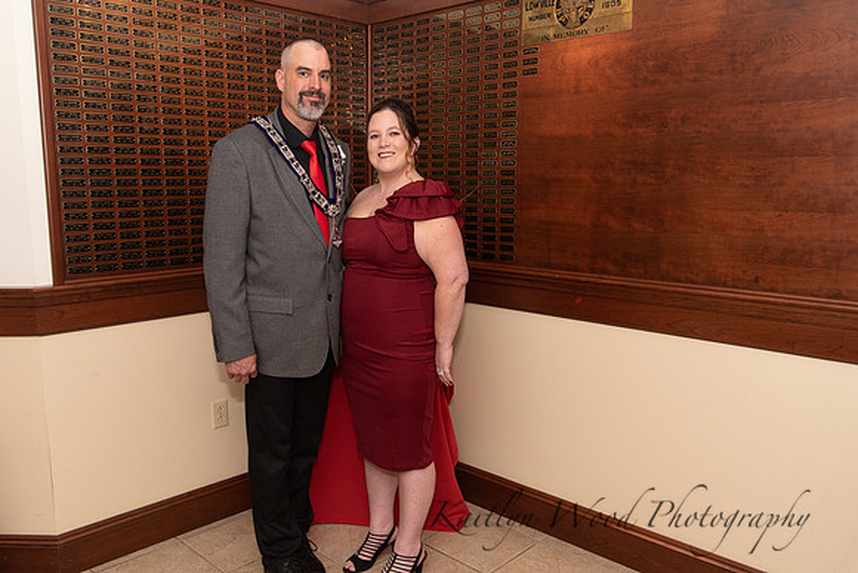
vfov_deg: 43.7
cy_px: 278
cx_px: 404
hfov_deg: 61.9
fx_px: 714
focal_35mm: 30
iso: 800
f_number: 4
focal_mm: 28
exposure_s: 1/200
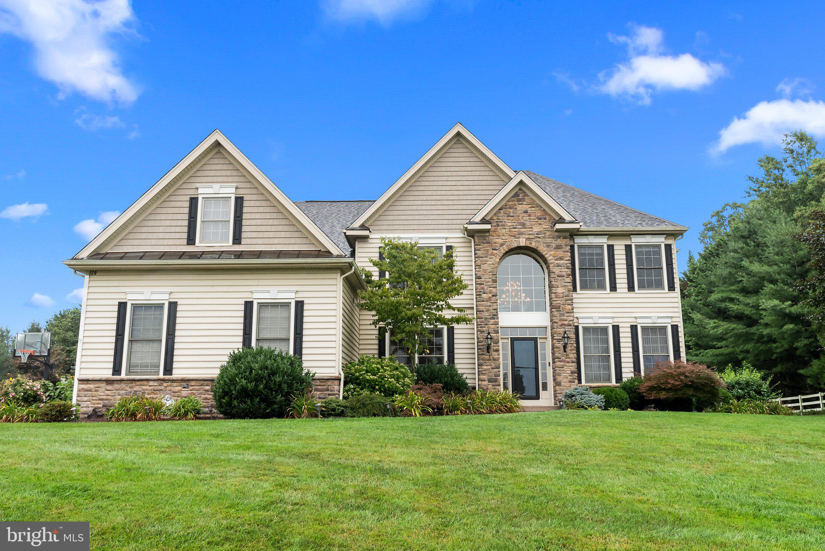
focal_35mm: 29
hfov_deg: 63.6
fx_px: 665
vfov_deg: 45.0
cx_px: 412
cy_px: 276
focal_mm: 29
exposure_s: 1/80
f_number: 11
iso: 640
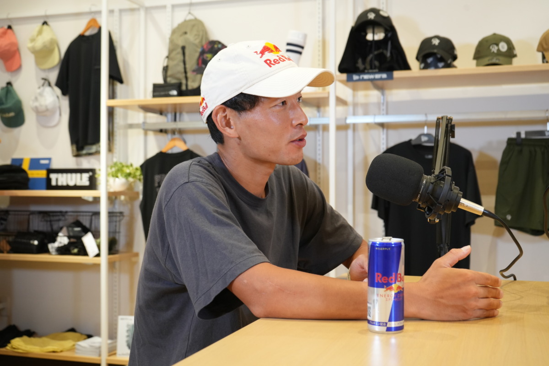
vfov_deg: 29.9
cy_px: 183
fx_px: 686
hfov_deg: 43.6
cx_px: 274
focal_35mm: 45
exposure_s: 1/100
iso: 2000
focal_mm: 45
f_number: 6.3
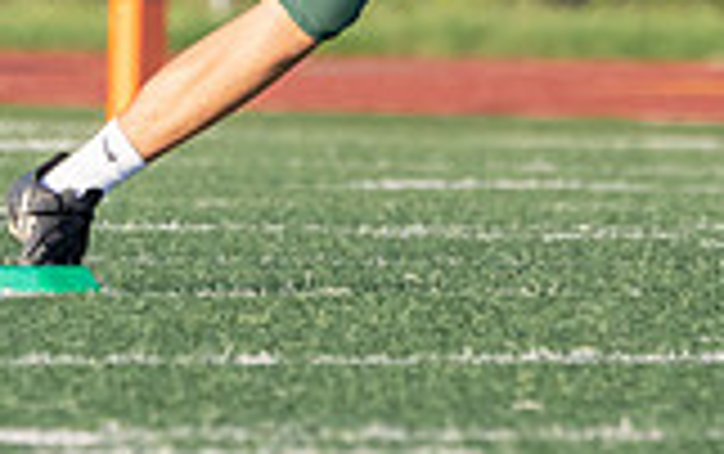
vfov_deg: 0.7
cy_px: -504
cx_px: 482
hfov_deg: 1.1
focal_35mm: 1894
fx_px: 37410
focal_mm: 400
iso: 1000
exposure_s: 1/1250
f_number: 7.1
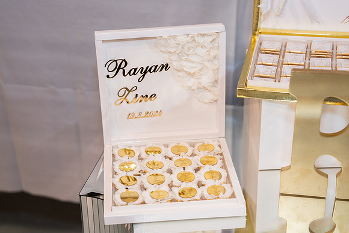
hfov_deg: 28.8
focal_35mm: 70
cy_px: 116
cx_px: 174
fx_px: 679
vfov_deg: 19.5
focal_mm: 70
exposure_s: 1/160
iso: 800
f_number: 2.8
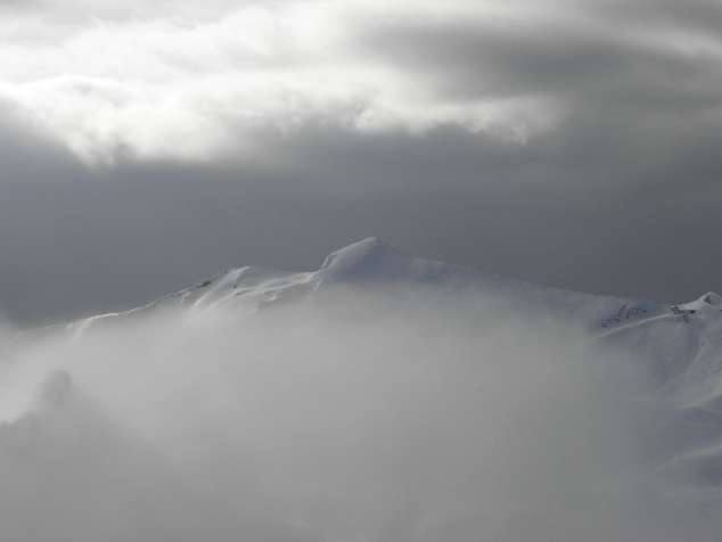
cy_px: 271
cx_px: 361
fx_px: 1961
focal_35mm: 94
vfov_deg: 15.7
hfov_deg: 20.9
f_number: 5.6
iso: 64
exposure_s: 1/640
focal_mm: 16.88
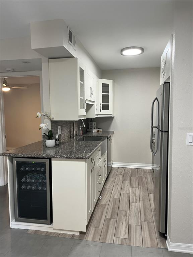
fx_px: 193
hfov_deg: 53.1
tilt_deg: -5.8
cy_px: 128
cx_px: 96
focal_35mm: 26
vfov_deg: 67.3
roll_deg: +0.8
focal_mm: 5.1
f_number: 1.6
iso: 125
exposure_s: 1/60
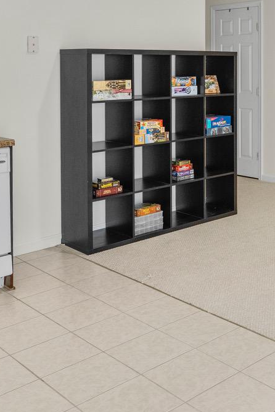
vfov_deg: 38.4
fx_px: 561
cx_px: 277
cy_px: 66
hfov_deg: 26.0
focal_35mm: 49
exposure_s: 1/20
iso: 800
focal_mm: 16
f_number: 8
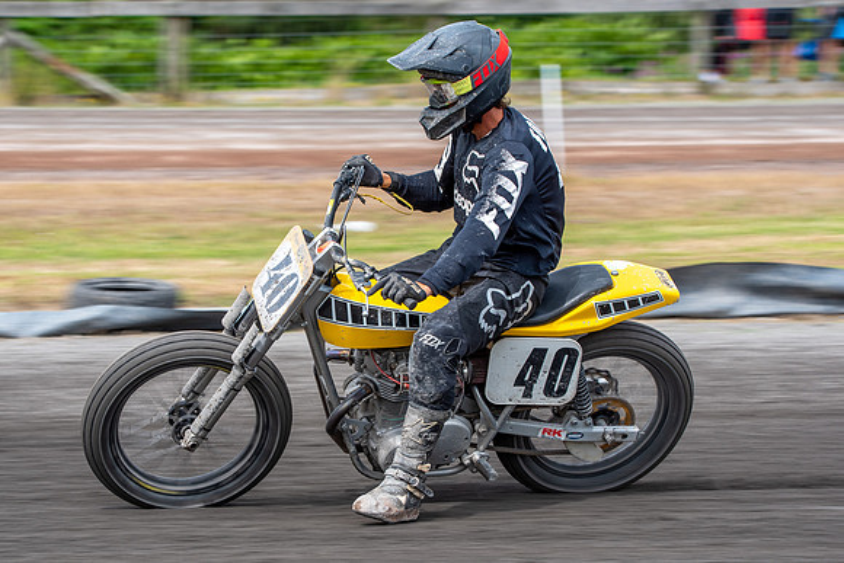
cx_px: 339
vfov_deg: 7.4
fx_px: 4350
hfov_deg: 11.1
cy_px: 337
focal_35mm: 185
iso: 200
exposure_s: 1/320
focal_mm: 155
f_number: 8
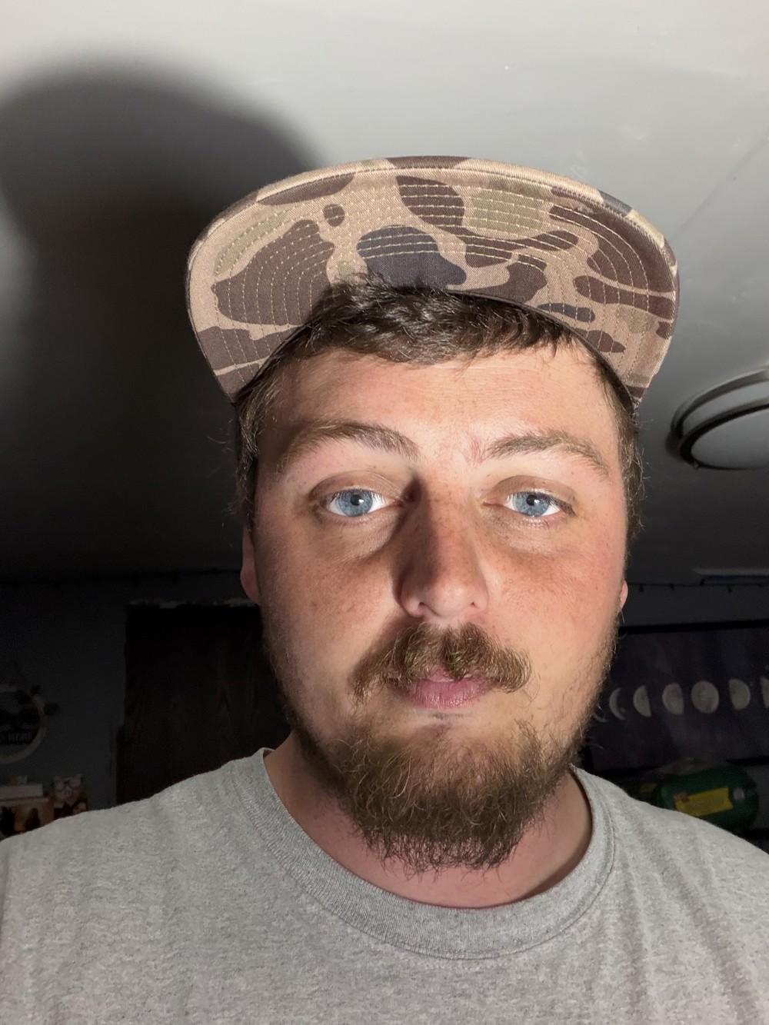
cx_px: 384
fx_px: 888
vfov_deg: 60.0
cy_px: 512
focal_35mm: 30
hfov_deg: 46.8
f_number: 1.9
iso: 320
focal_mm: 2.71
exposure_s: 1/40
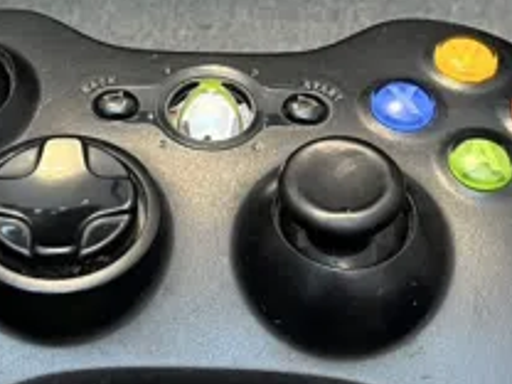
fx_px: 1183
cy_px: -79
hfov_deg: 24.3
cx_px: 180
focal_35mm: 80
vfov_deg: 17.6
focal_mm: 5.7
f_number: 1.5
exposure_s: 1/40
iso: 640
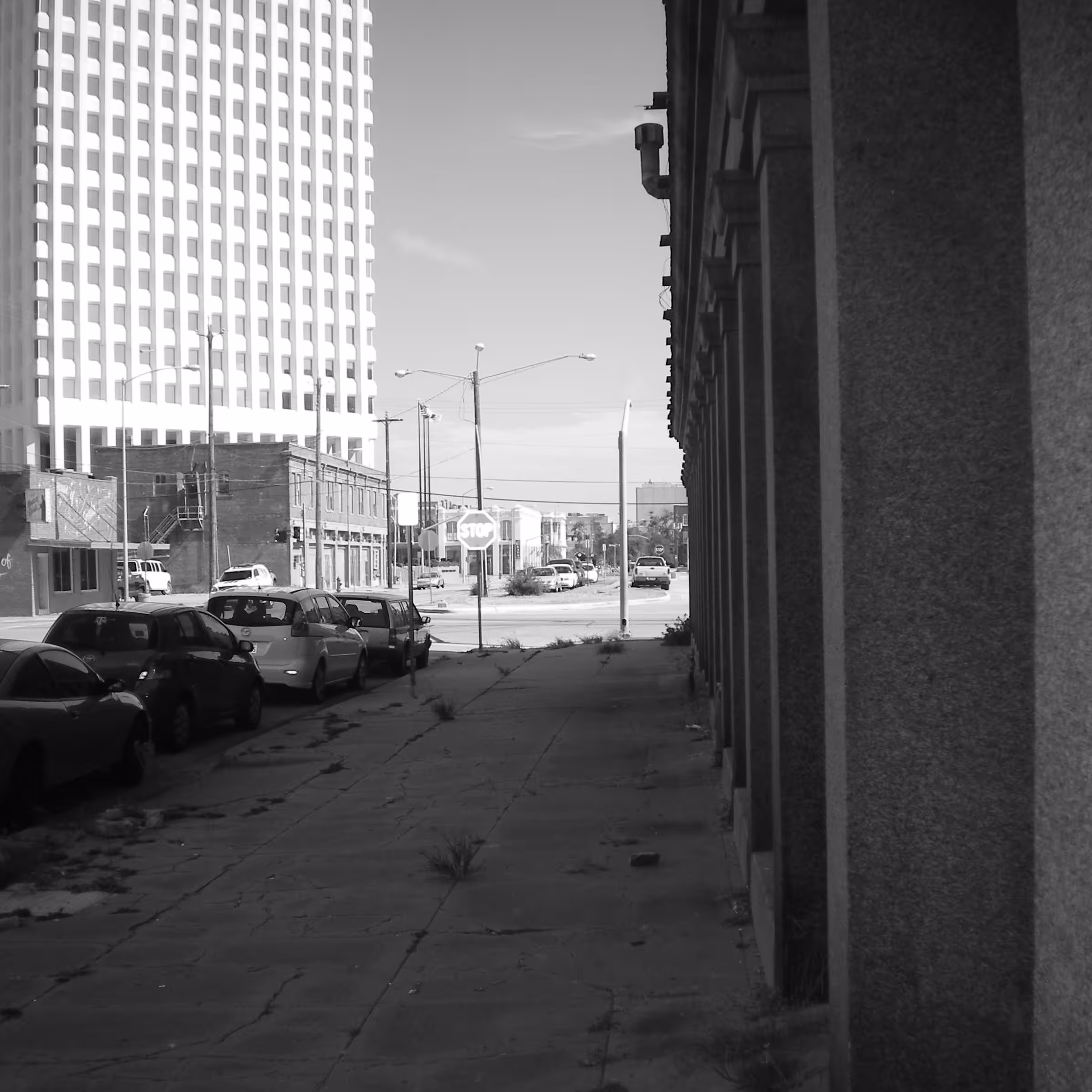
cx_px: 547
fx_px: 1606
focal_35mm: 45
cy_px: 629
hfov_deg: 37.6
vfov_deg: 37.5
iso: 64
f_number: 3.1
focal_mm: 6.3
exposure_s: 1/640
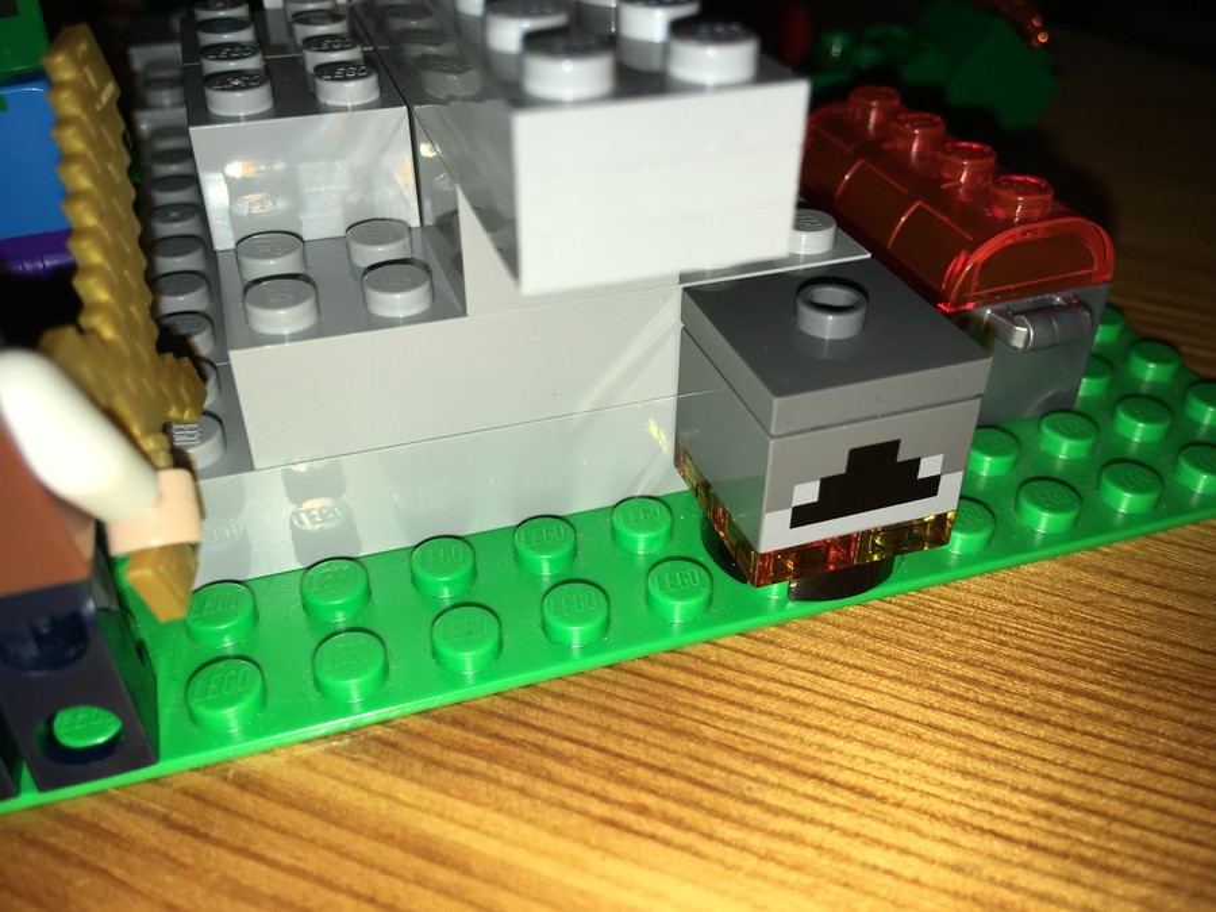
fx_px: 1019
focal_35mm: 29
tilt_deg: -36.8
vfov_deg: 48.2
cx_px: 608
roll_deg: -0.9
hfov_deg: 61.7
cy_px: 456
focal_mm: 4.15
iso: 25
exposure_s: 1/450
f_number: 2.2
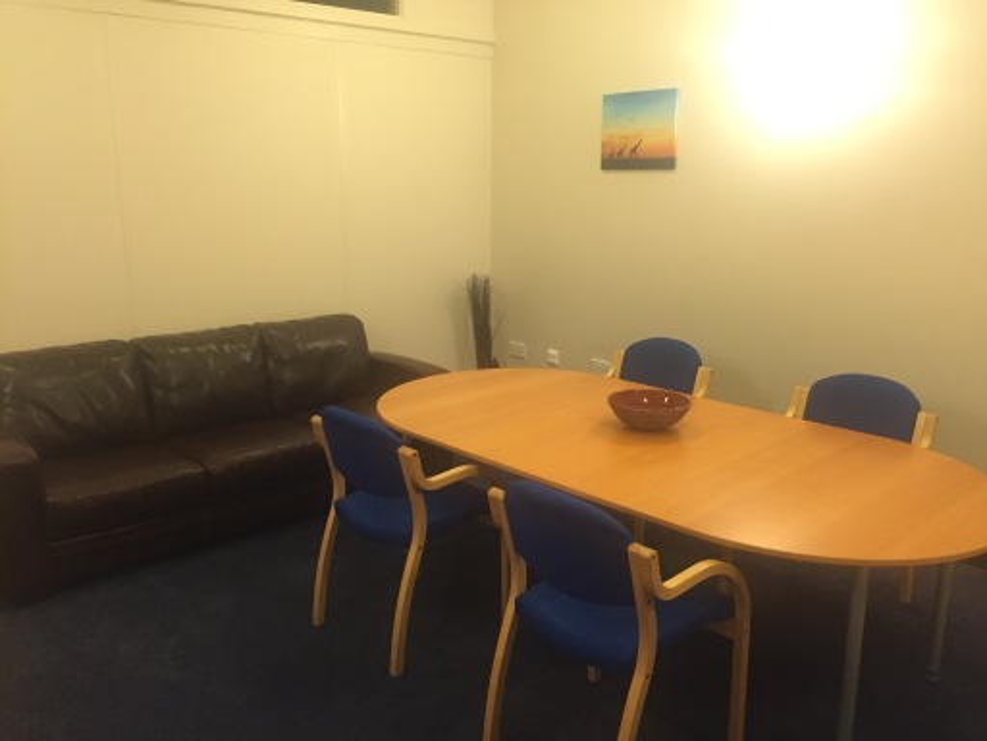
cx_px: 494
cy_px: 370
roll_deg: -1.0
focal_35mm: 29
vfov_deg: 48.2
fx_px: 827
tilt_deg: -13.5
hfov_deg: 61.7
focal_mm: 4.15
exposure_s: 1/20
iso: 250
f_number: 2.2
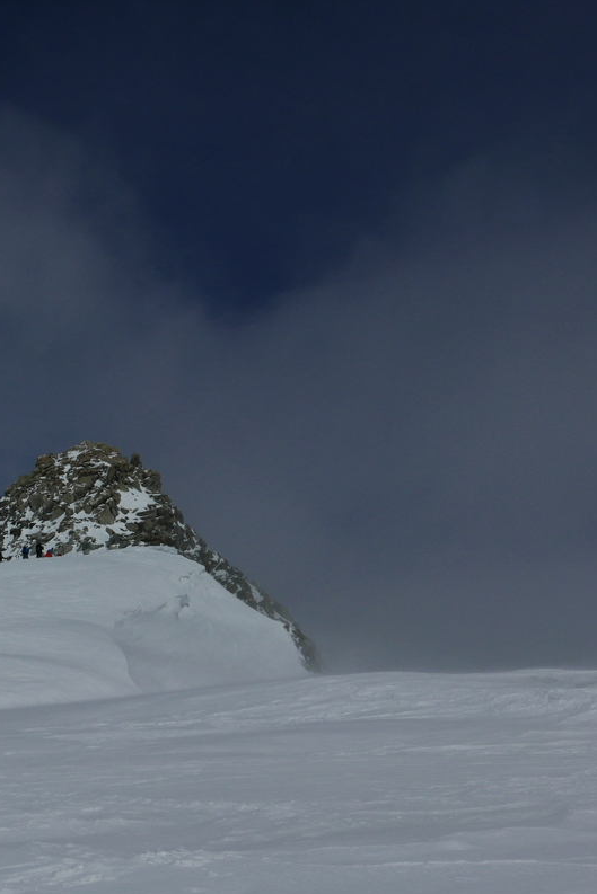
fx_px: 1765
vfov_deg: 28.4
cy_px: 449
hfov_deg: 18.5
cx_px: -40
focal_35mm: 71
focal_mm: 21.3
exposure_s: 1/10000
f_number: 5.6
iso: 200
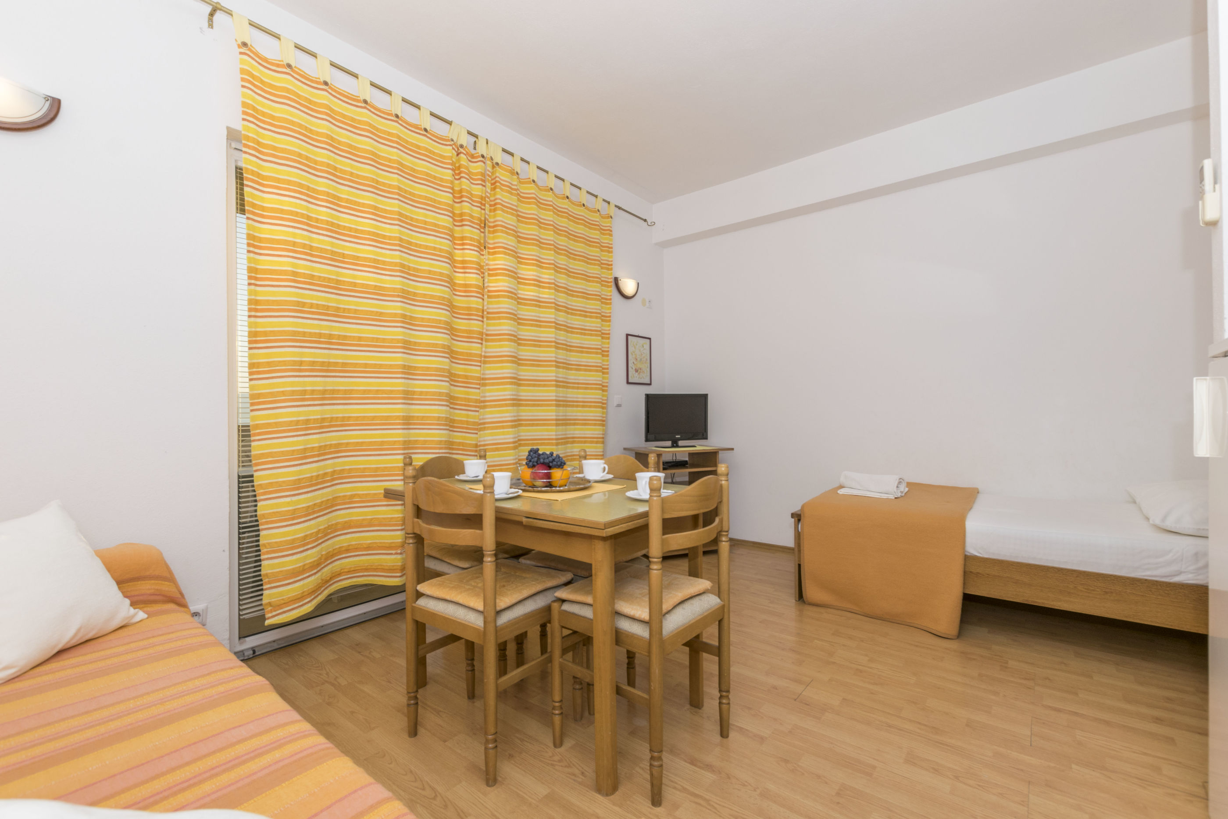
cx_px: 614
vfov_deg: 77.3
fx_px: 512
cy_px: 410
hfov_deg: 100.4
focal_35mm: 15
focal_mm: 10
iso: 100
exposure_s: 1/160
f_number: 8
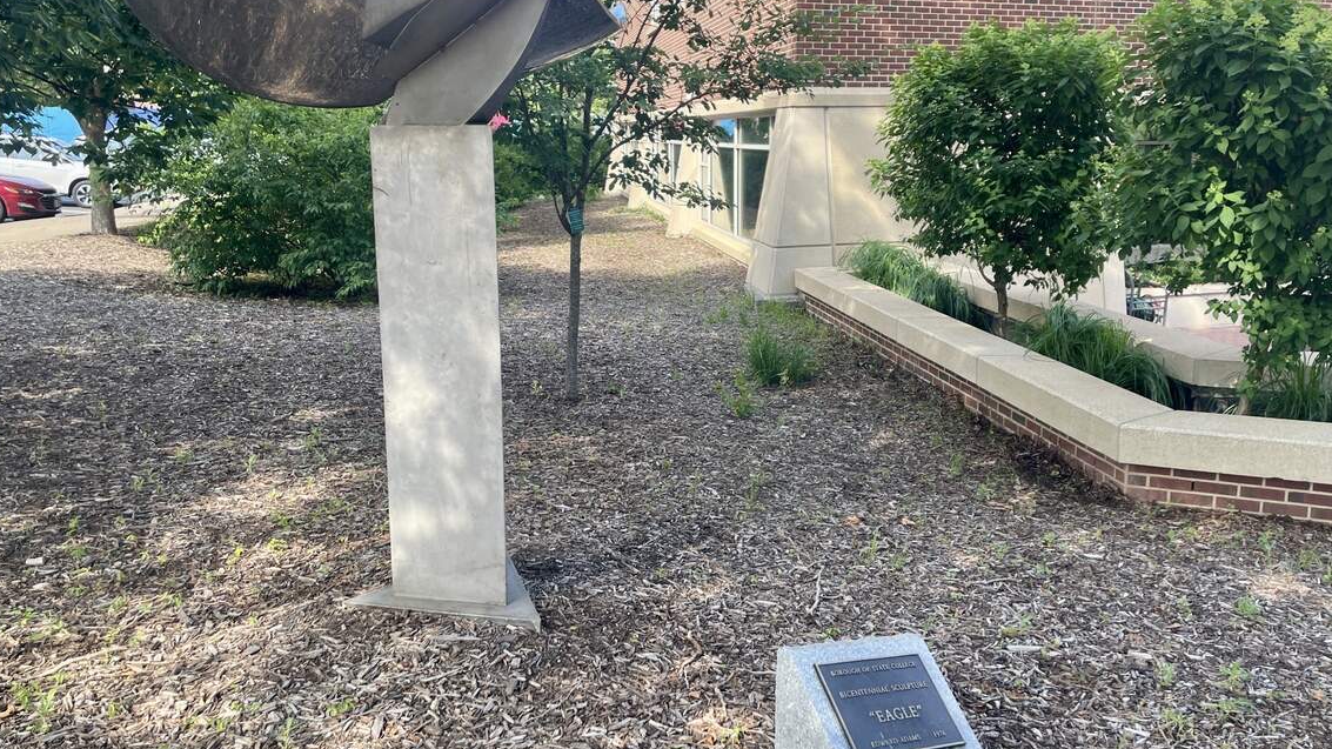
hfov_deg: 64.3
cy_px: 326
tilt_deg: -9.3
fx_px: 1059
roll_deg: +0.3
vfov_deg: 38.9
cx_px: 692
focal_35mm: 30
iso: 32
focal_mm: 4.2
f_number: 1.6
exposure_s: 1/325
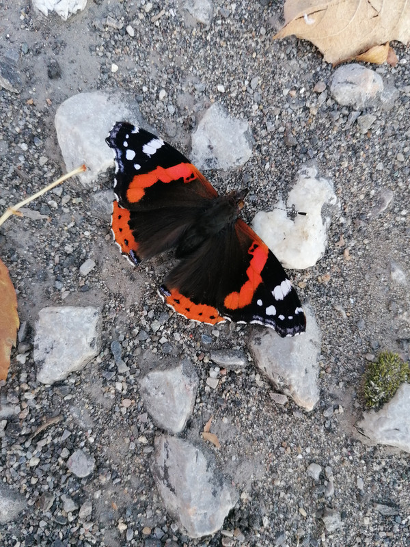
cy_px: 274
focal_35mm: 27
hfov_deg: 51.4
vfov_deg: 65.3
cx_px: 205
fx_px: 426
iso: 100
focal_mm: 4.75
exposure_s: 1/100
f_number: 1.8
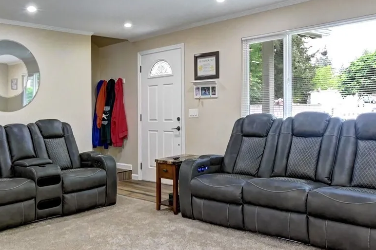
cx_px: 146
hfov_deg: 56.7
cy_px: 133
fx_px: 345
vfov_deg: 40.0
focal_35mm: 33
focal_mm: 10
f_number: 11
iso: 3200
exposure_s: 1/3.33
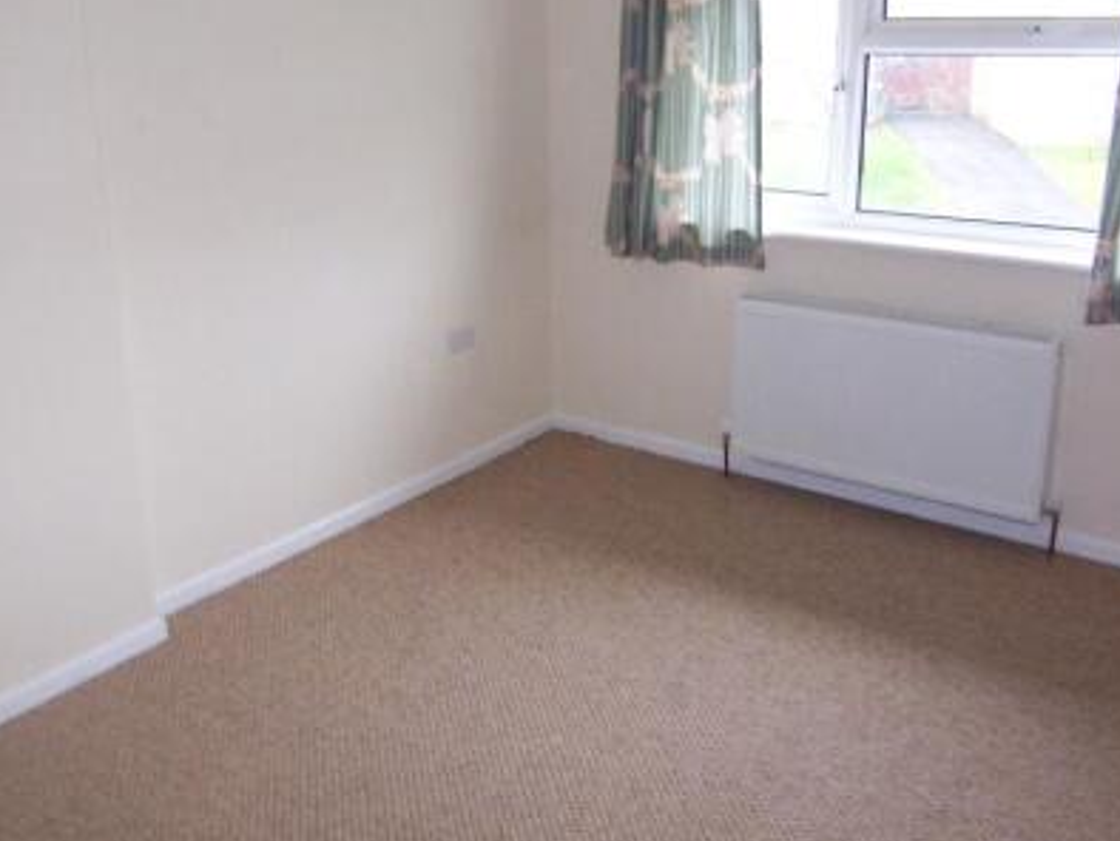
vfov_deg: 41.6
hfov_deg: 53.9
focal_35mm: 34
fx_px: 1101
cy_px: 325
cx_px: 576
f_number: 2.8
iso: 200
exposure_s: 1/30
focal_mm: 3.8
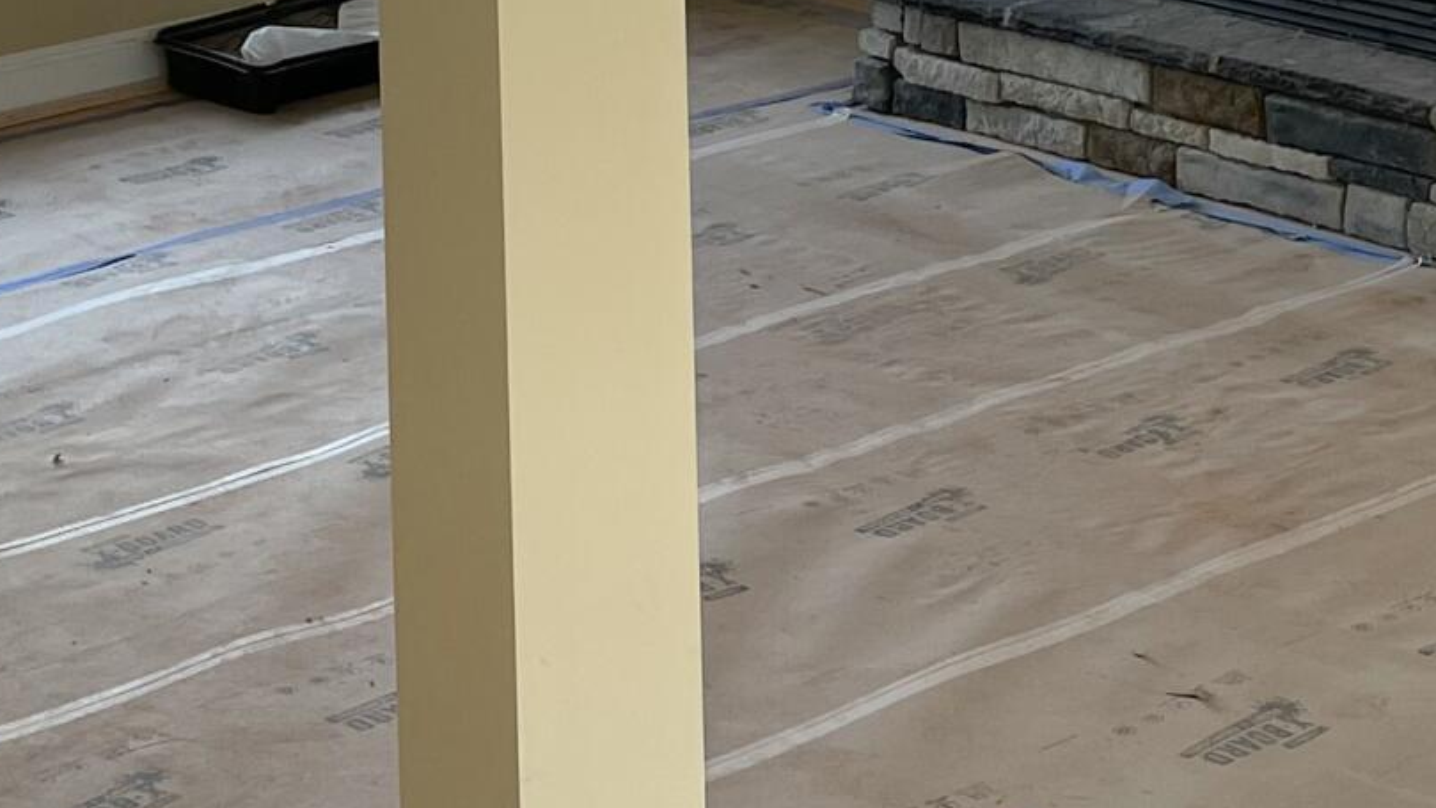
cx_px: 875
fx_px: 3998
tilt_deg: -5.8
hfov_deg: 20.3
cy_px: -474
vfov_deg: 11.0
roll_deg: +1.5
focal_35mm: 105
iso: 32
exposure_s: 1/121
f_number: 1.6
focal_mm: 4.2
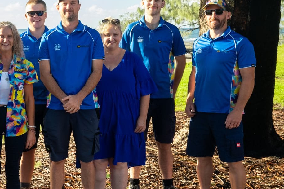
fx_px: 670
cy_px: 69
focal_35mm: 85
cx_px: -7
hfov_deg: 22.9
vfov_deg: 16.0
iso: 640
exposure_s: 1/80
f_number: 8
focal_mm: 38
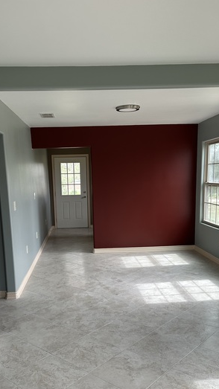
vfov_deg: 60.4
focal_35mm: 32
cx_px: 96
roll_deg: +1.1
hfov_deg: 36.6
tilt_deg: -9.7
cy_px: 237
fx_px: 331
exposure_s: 1/245
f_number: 1.78
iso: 64
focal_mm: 6.86
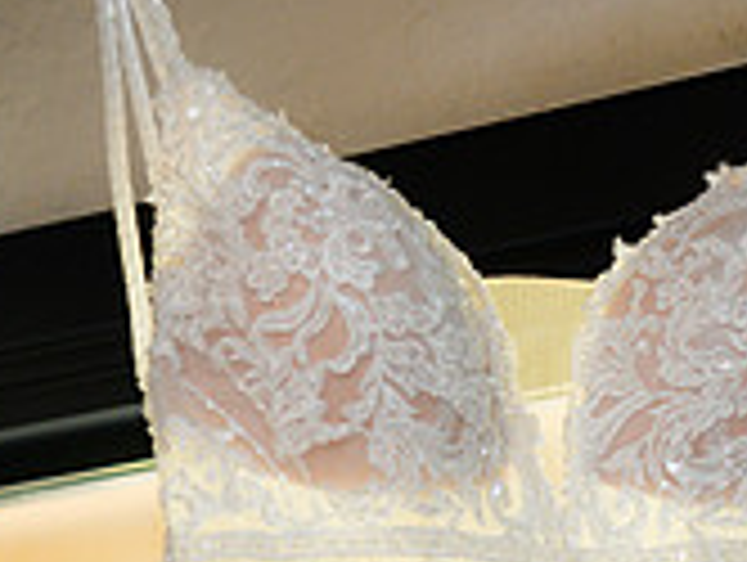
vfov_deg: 8.7
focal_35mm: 172
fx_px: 3717
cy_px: 315
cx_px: 536
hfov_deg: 11.5
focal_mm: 66
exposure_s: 1/80
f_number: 4
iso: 1600
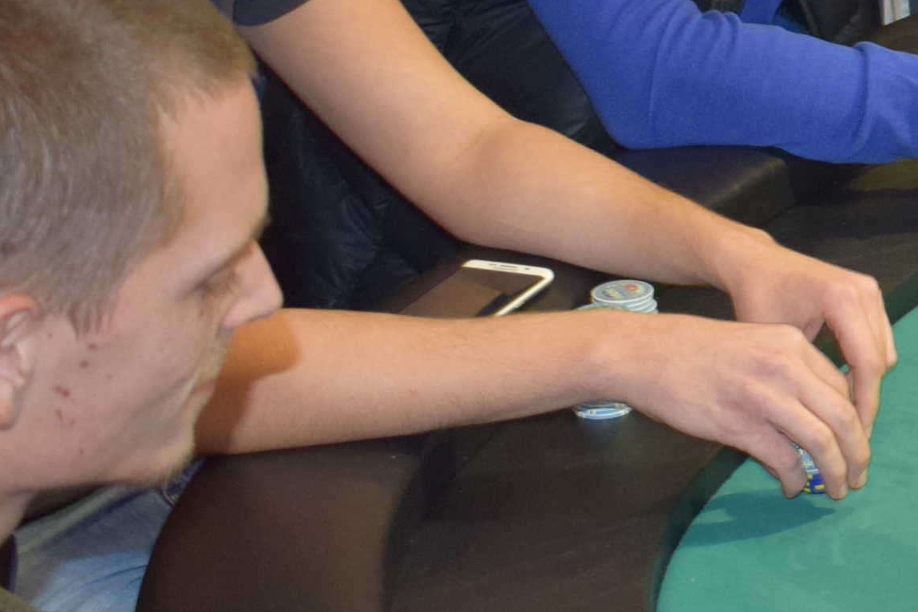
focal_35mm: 129
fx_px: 3290
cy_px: 18
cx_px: 1471
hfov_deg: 14.5
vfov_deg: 10.6
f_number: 3.8
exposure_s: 1/30
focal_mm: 22
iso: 800
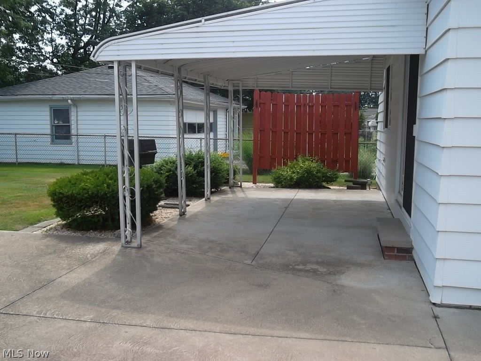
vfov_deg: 38.7
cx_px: 240
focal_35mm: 37
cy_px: 180
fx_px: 514
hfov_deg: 50.1
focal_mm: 6.6
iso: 80
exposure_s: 1/250
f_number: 4
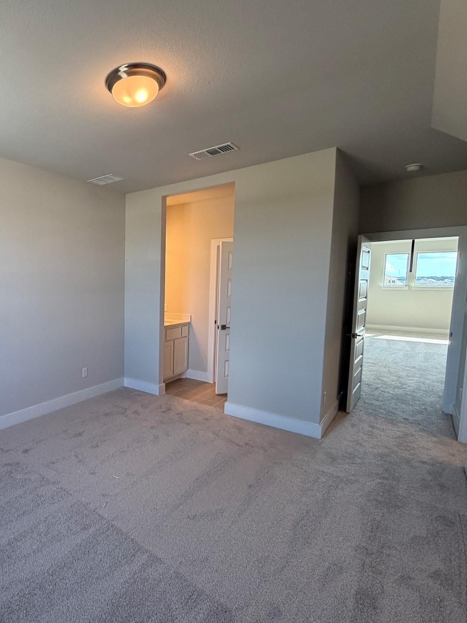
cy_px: 313
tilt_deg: -2.2
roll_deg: -0.5
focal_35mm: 19
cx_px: 96
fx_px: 342
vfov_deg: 84.7
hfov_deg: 63.1
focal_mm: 2.22
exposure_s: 1/120
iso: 125
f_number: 2.2
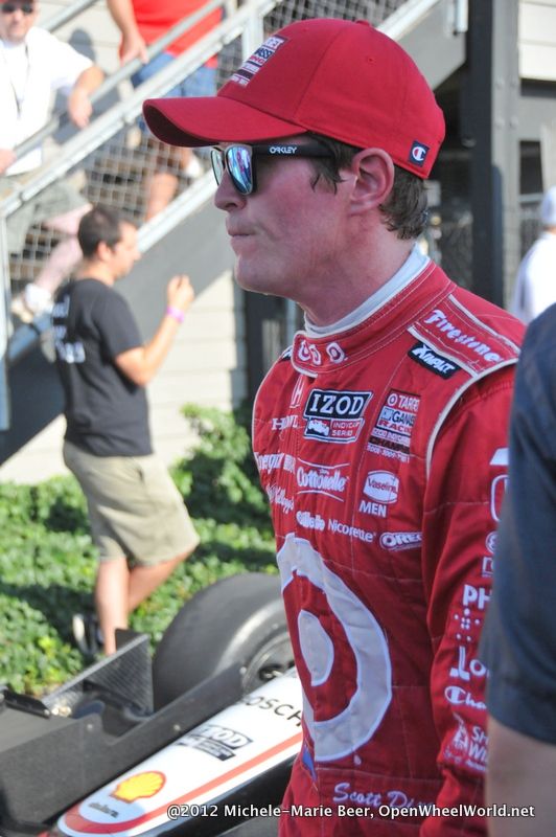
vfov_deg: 28.1
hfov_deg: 18.9
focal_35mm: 72
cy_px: 418
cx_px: 278
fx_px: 1671
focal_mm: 48
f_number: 4.5
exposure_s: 1/2500
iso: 1000
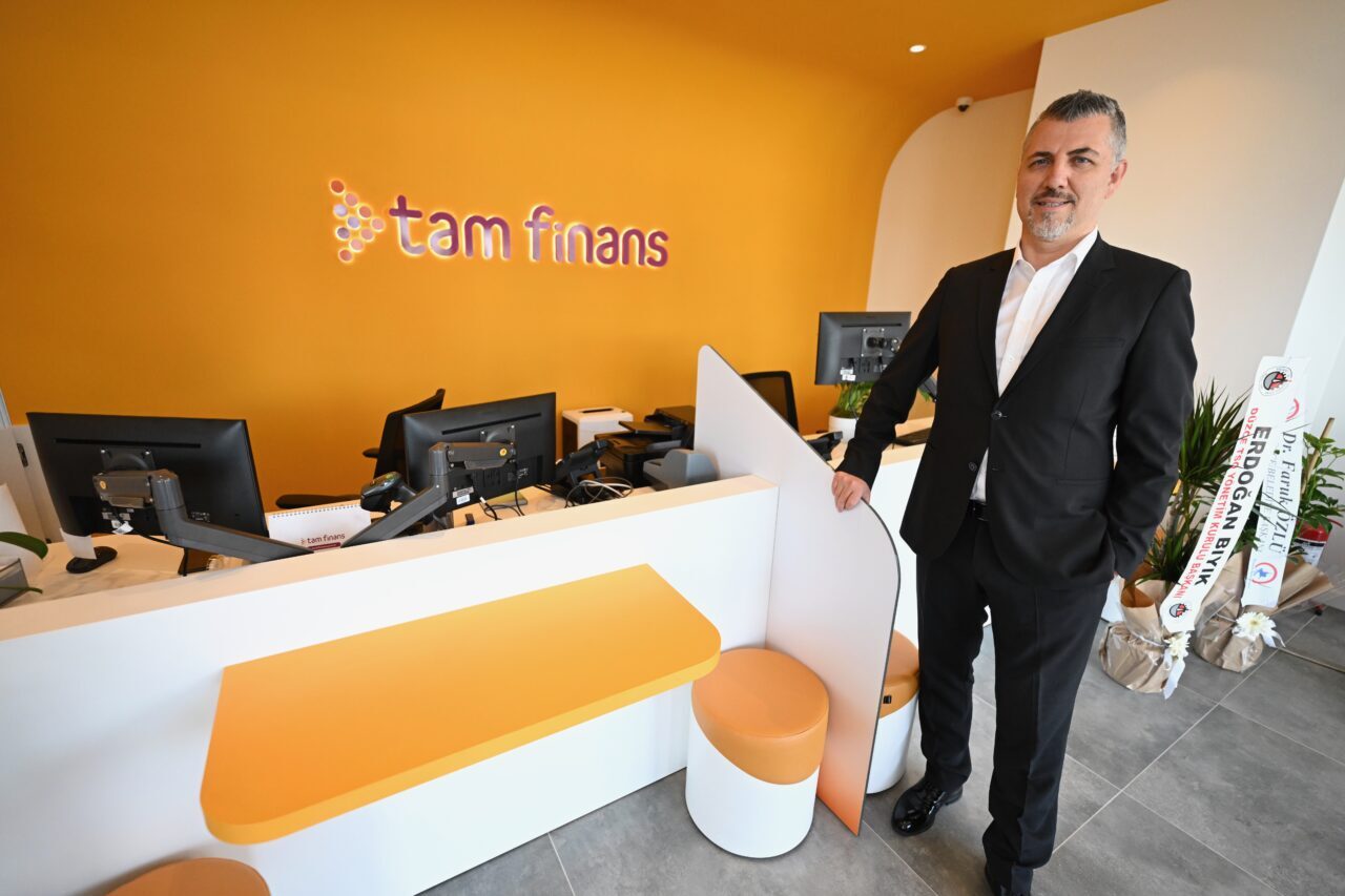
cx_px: 672
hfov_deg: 98.5
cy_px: 448
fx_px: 579
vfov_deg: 75.5
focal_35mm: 16
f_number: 2.8
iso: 2500
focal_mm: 15.5
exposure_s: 1/800
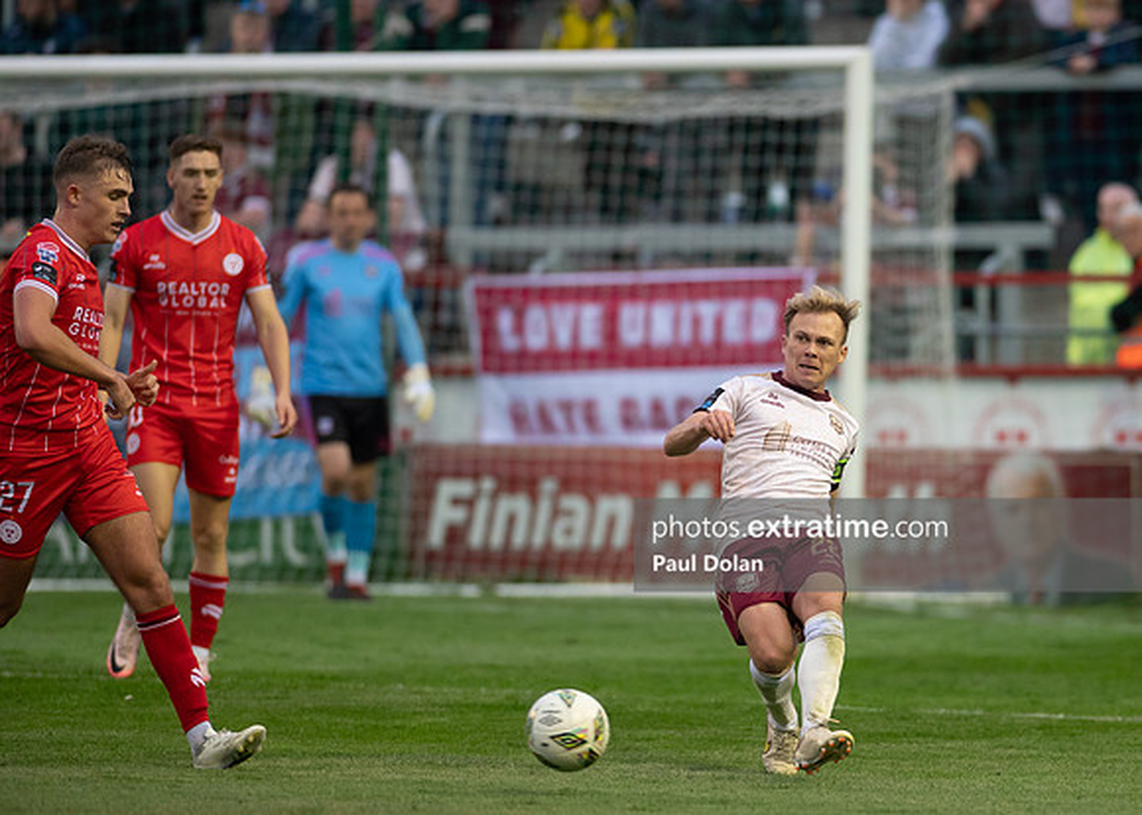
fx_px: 14151
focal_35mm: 436
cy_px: 367
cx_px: 848
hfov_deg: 4.6
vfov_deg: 3.3
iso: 2500
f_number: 2.8
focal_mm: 300
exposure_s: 1/1250
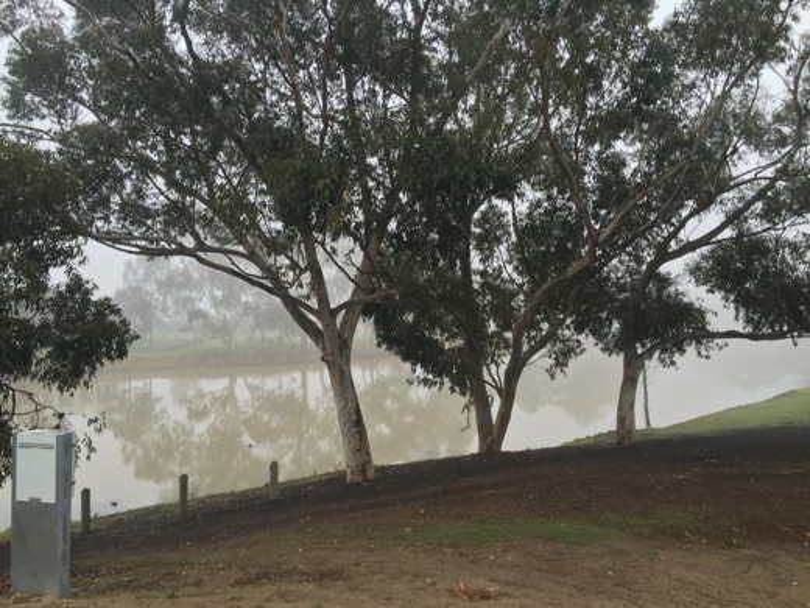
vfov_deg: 48.2
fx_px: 679
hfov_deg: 61.7
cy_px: 304
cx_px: 405
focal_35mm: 29
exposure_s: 1/120
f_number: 2.2
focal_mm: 4.15
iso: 32
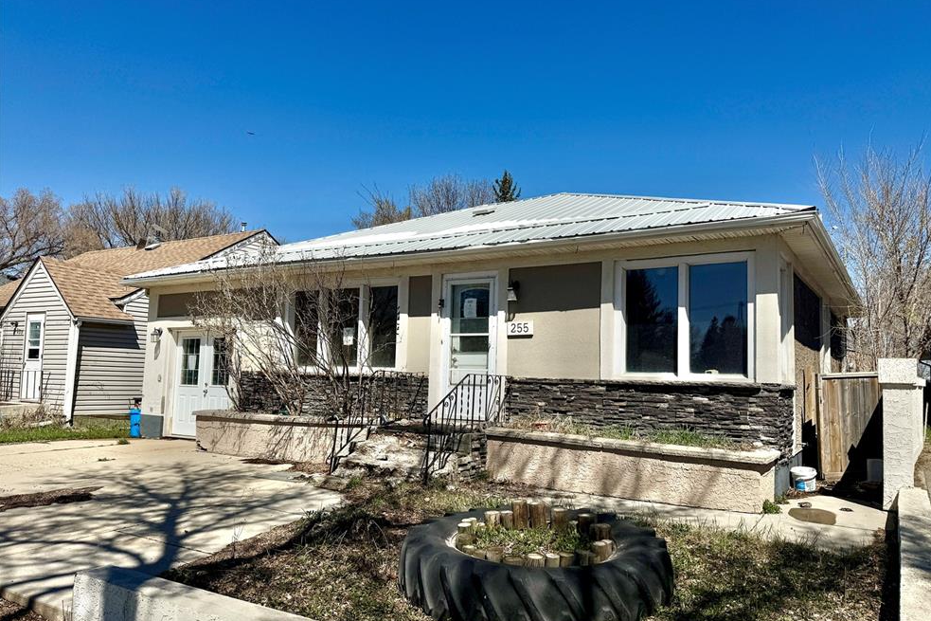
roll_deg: -0.9
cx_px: 483
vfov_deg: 49.5
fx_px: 672
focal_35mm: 26
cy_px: 327
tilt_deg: +5.2
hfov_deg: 69.4
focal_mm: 6.76
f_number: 1.78
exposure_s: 1/14286
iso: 64
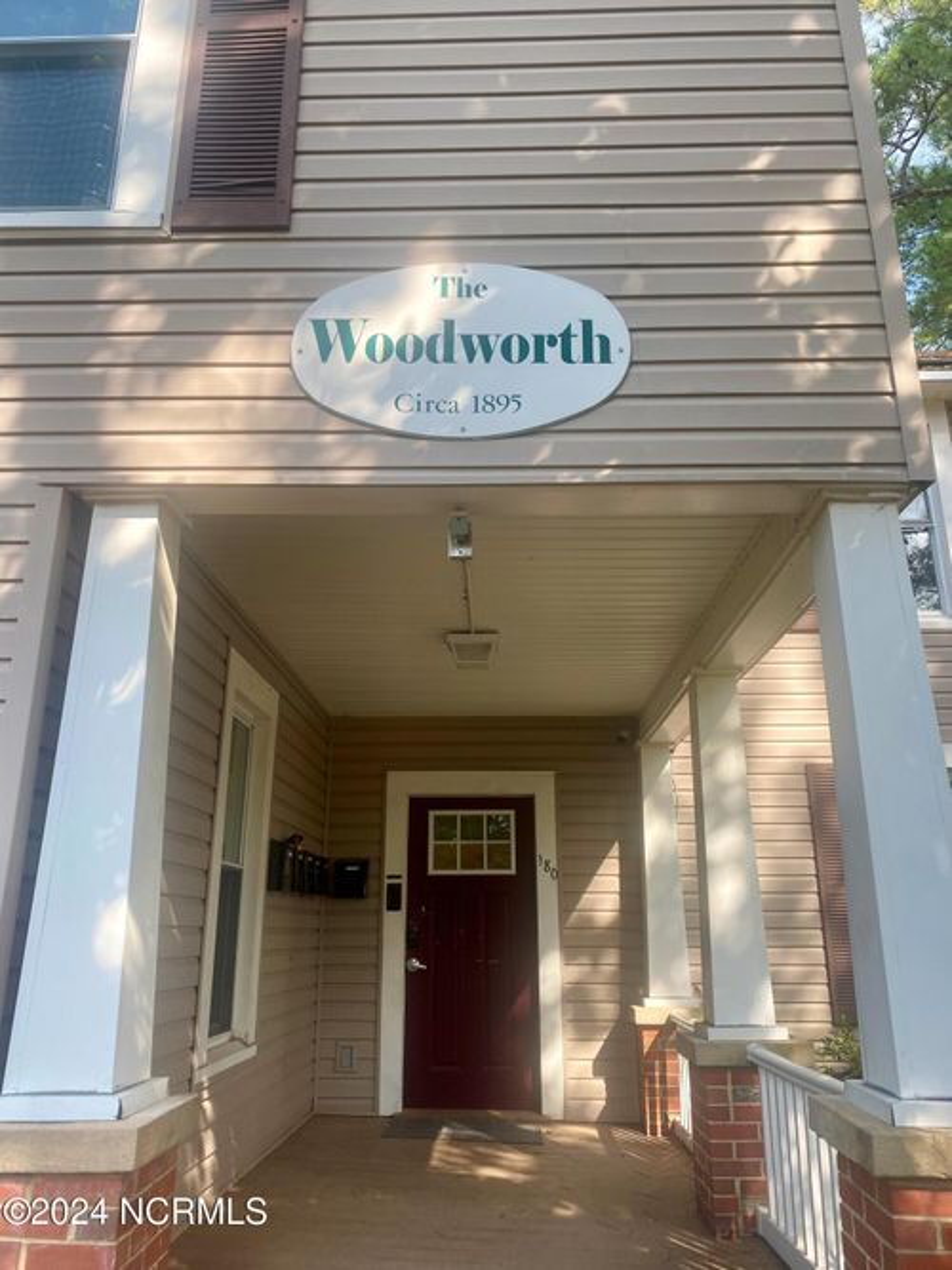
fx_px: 954
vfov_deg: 67.3
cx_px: 476
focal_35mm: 26
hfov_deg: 53.0
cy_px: 635
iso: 32
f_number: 1.8
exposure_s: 1/588
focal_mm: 4.25
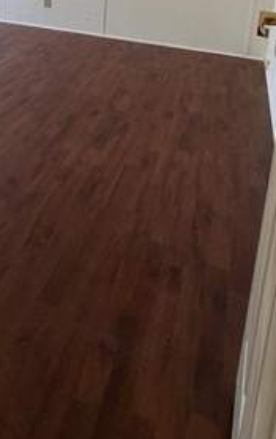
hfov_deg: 35.0
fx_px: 408
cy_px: 8
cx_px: 22
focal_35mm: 34
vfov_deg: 47.7
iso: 200
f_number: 2.2
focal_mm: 2.22
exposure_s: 1/121
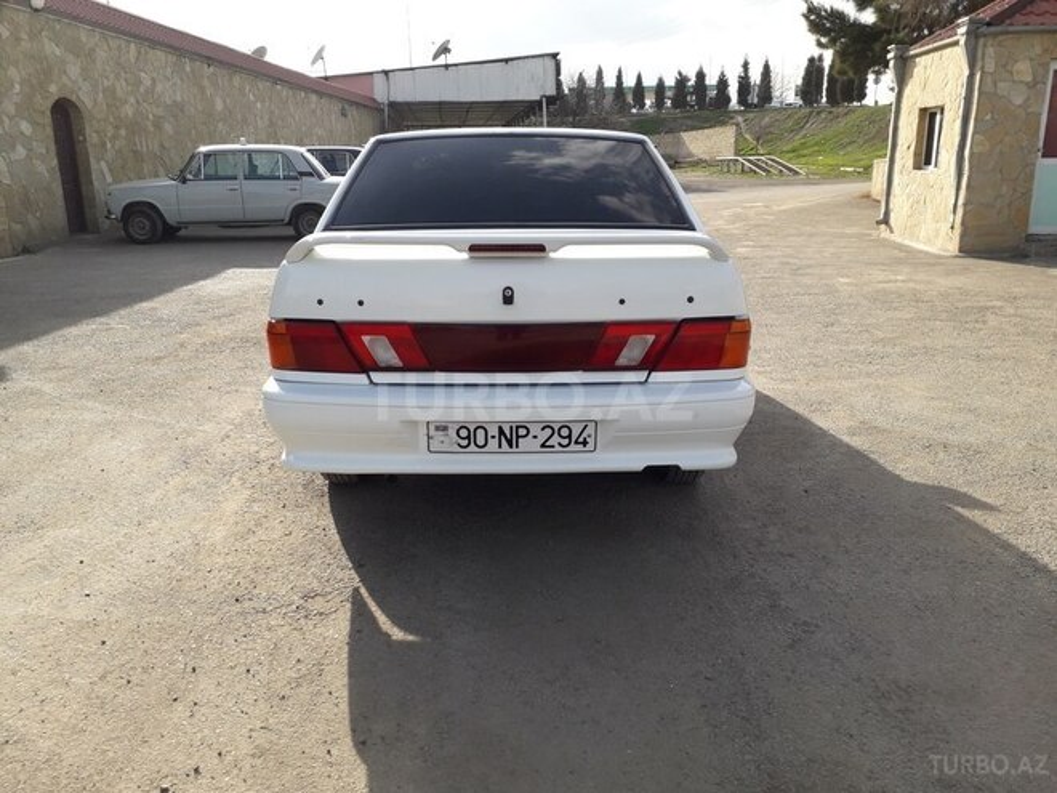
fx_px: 824
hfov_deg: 65.3
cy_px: 396
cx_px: 528
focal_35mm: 27
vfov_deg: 51.4
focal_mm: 3.6
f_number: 1.9
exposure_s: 1/763
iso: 40
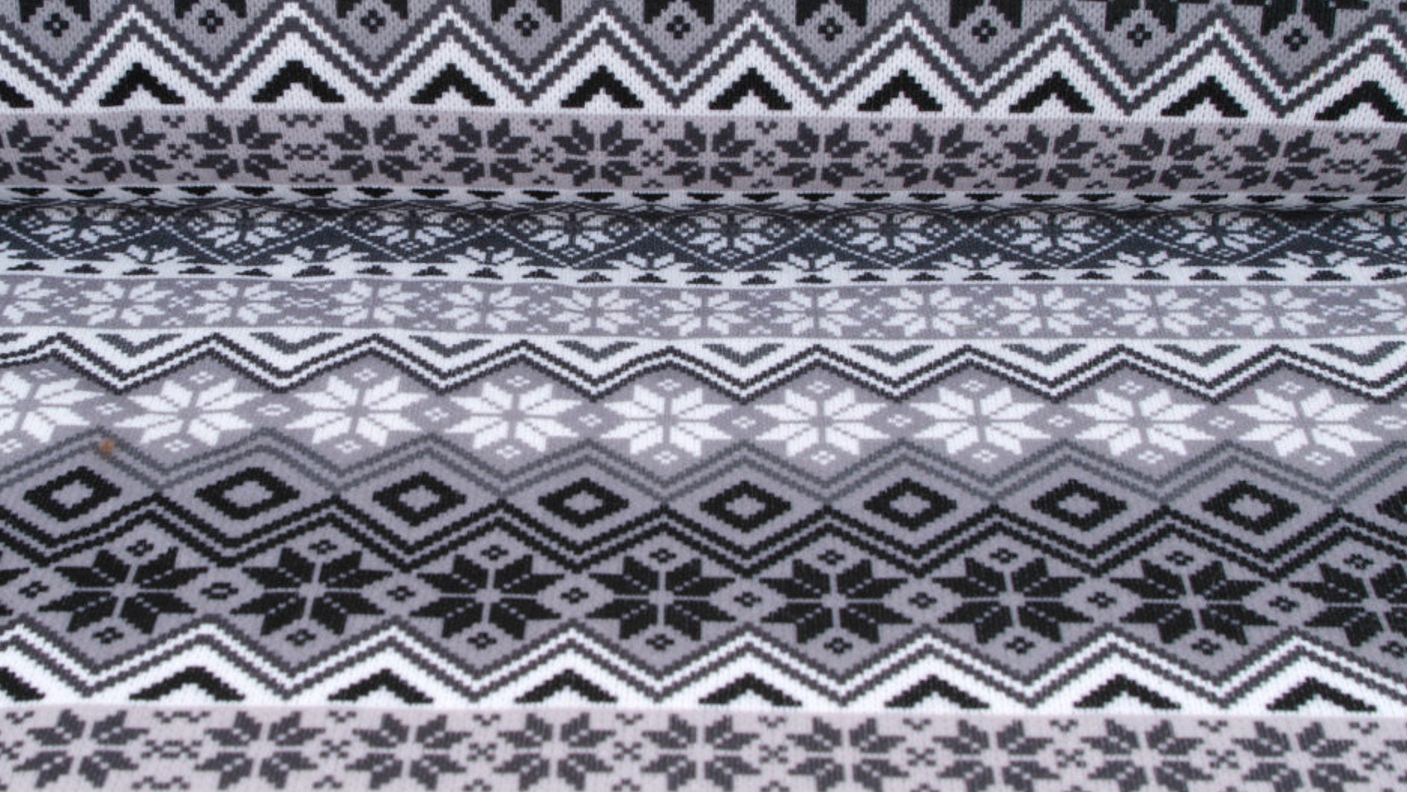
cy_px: 373
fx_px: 1754
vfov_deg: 25.4
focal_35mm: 47
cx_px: 666
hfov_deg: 43.7
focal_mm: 28
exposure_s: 1/180
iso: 100
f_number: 9.5
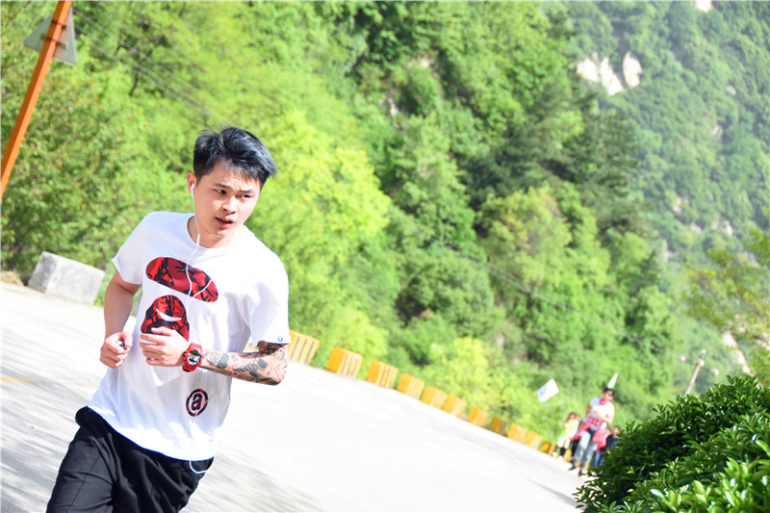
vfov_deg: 13.0
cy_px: 256
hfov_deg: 19.5
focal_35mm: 105
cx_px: 385
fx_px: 2245
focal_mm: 70
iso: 640
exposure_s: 1/1250
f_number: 5
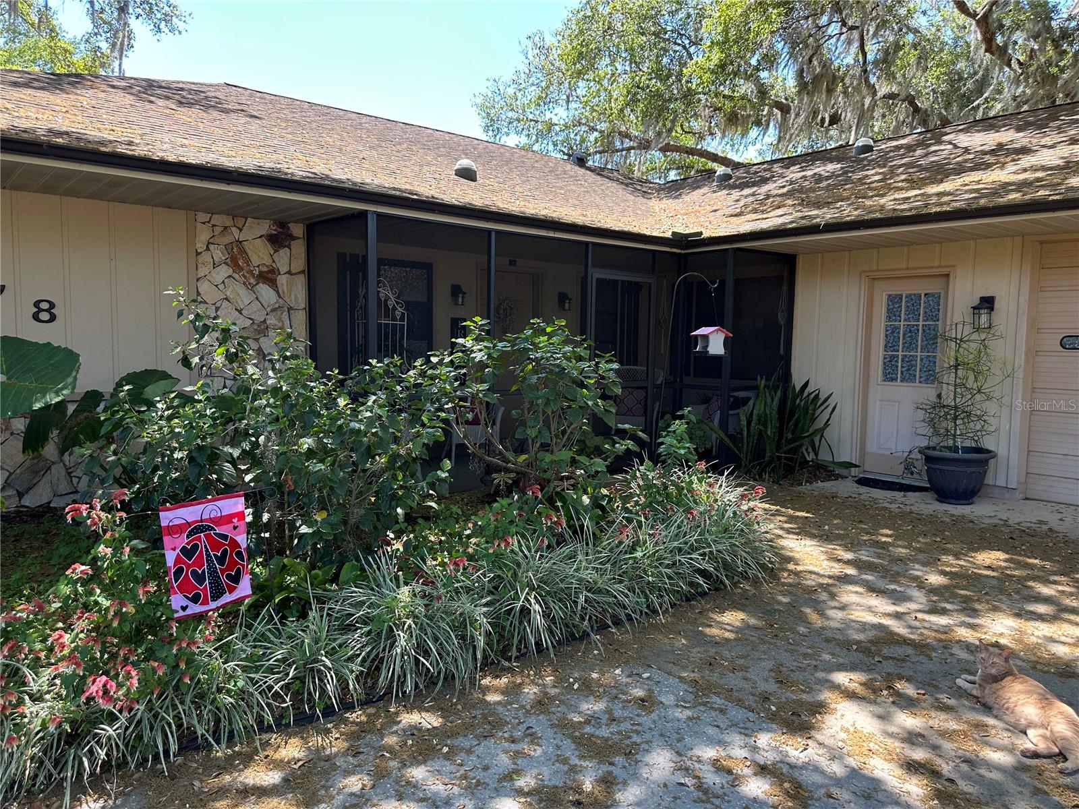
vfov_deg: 56.8
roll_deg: -0.9
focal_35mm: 24
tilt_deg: -5.3
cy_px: 404
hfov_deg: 71.6
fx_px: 748
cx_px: 540
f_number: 1.78
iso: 80
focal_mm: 6.86
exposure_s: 1/355
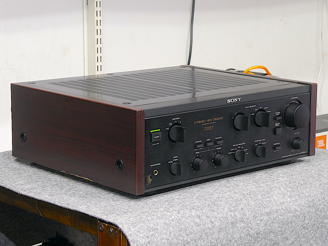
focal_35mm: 90
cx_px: 164
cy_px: 123
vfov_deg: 16.4
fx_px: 853
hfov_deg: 21.8
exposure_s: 1.3
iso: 100
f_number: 8
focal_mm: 16.1
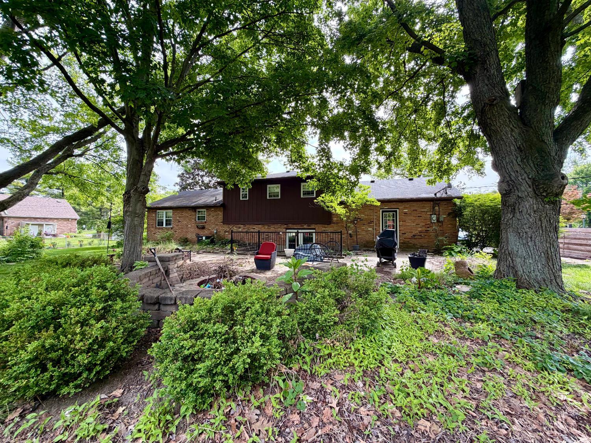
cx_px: 296
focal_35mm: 14
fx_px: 239
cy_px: 222
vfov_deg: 85.7
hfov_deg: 102.1
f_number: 2.2
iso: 50
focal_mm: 2.22
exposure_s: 1/167
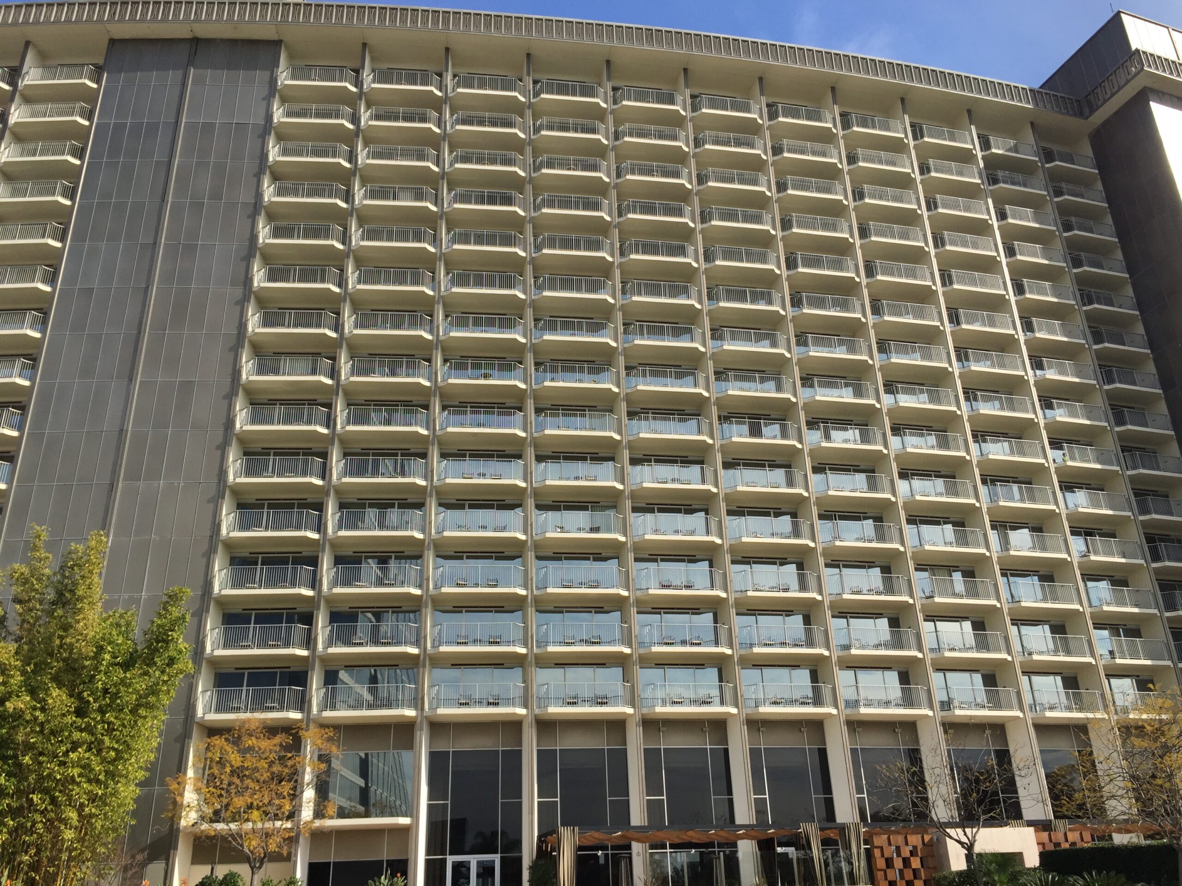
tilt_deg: +23.1
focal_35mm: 29
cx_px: 591
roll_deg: +1.1
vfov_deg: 48.2
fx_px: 990
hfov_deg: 61.7
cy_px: 443
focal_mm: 4.15
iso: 32
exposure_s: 1/1721
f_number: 2.2
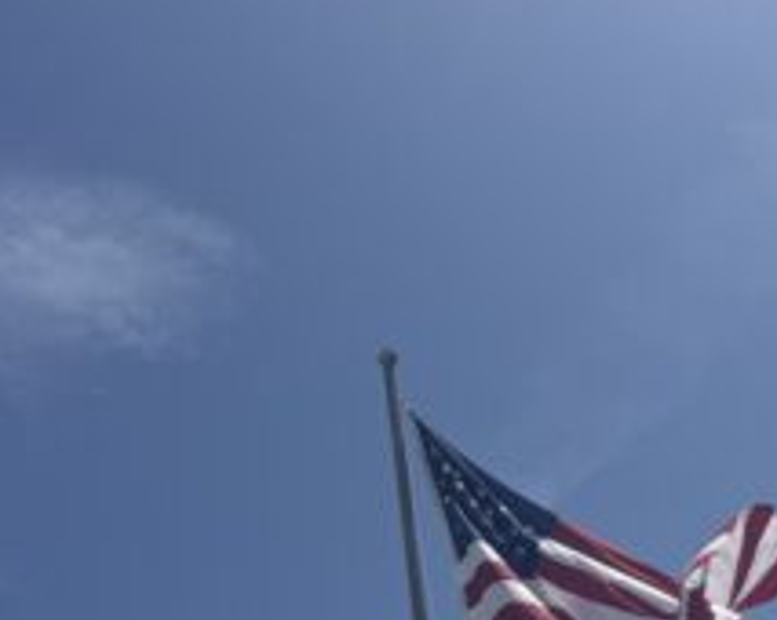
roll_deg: +7.8
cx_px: 554
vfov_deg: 19.9
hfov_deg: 28.4
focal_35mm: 66
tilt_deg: +16.2
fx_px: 1516
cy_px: 934
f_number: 1.78
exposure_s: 1/9091
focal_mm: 6.76
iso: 80
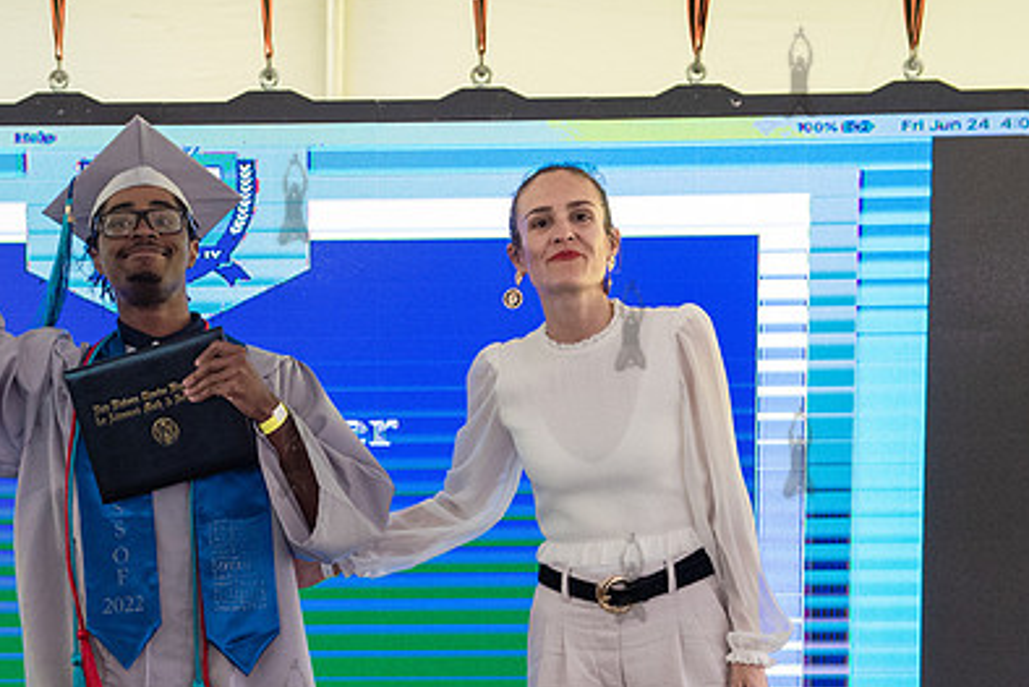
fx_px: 2430
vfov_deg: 15.9
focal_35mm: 85
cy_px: 592
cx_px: 261
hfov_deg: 23.7
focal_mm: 45
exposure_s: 1/800
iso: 2500
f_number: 4
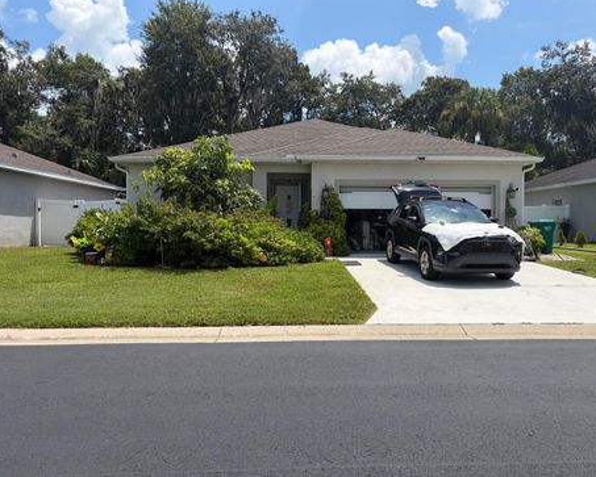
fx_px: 494
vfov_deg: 51.6
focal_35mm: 28
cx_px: 324
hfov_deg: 62.1
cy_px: 232
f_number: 1.6
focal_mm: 5.96
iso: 50
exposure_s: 1/3831
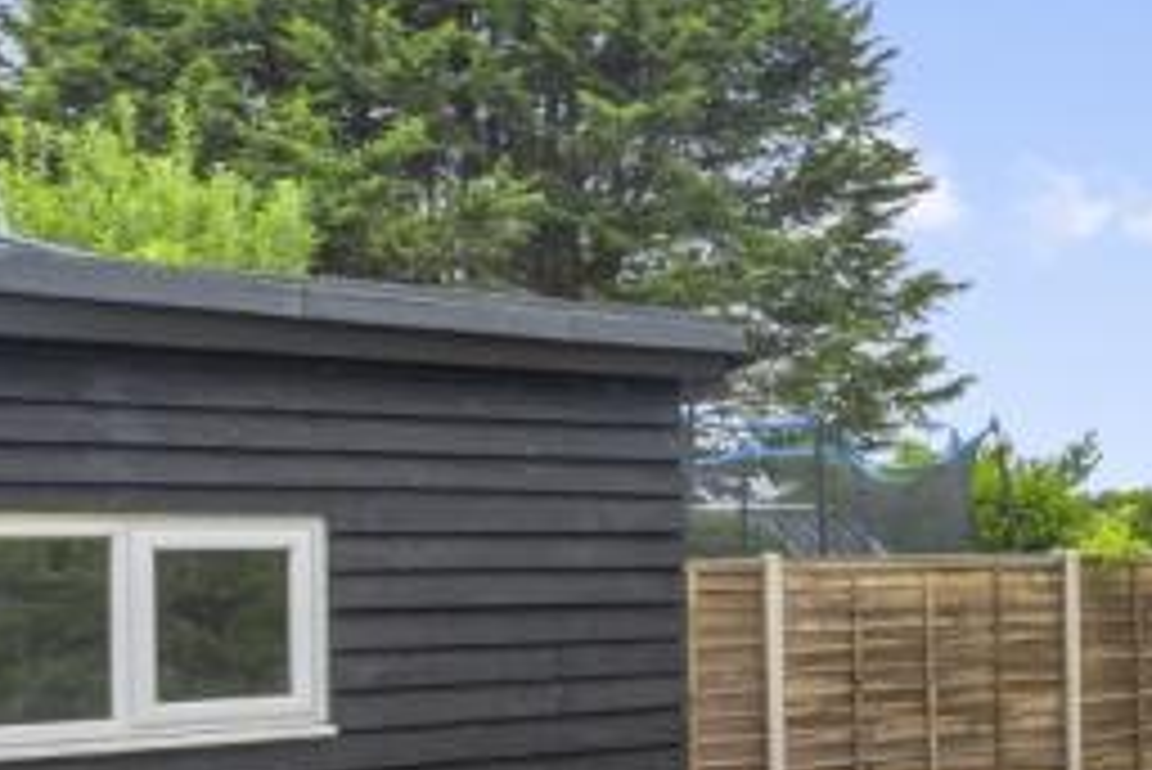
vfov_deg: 21.1
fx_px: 2049
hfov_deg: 25.6
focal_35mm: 64
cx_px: 1606
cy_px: 561
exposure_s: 1/60
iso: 320
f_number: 8
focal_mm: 16
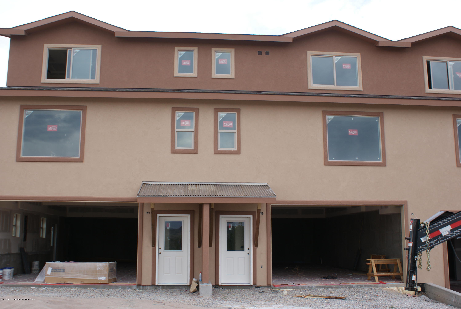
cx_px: 230
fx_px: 462
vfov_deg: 37.0
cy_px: 154
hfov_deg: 53.1
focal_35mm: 36
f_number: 8
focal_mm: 24
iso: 100
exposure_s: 1/60
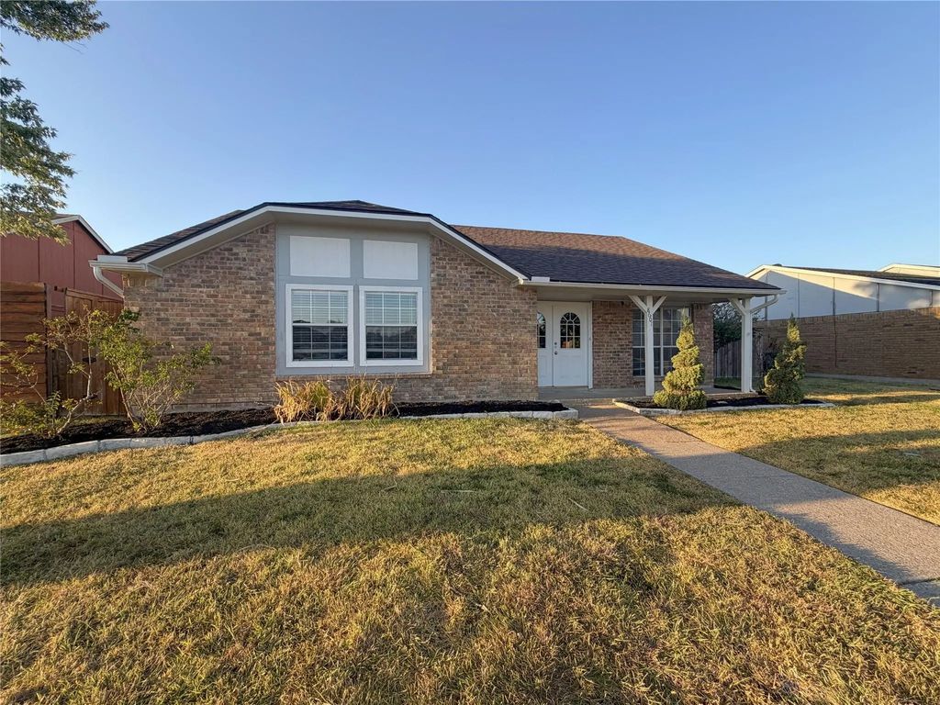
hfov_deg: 102.1
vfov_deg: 85.7
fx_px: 380
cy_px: 352
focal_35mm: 14
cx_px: 470
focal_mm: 2.22
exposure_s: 1/502
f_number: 2.2
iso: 50
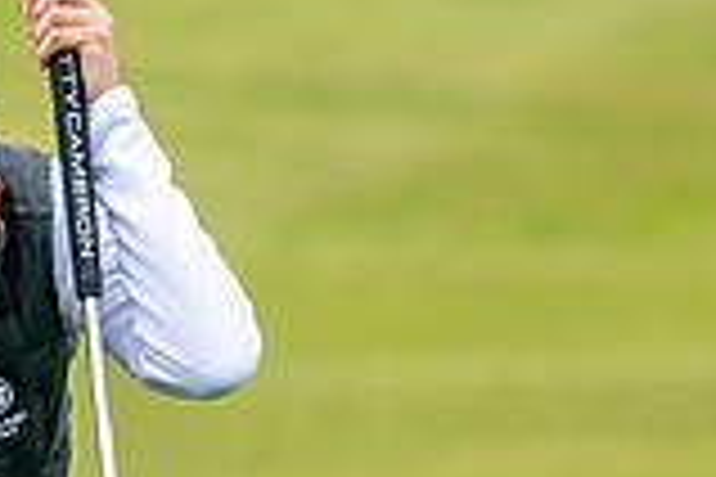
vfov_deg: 0.7
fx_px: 37030
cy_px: 858
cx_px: -620
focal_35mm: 1862
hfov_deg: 1.1
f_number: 5
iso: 200
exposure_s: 1/1250
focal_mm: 300
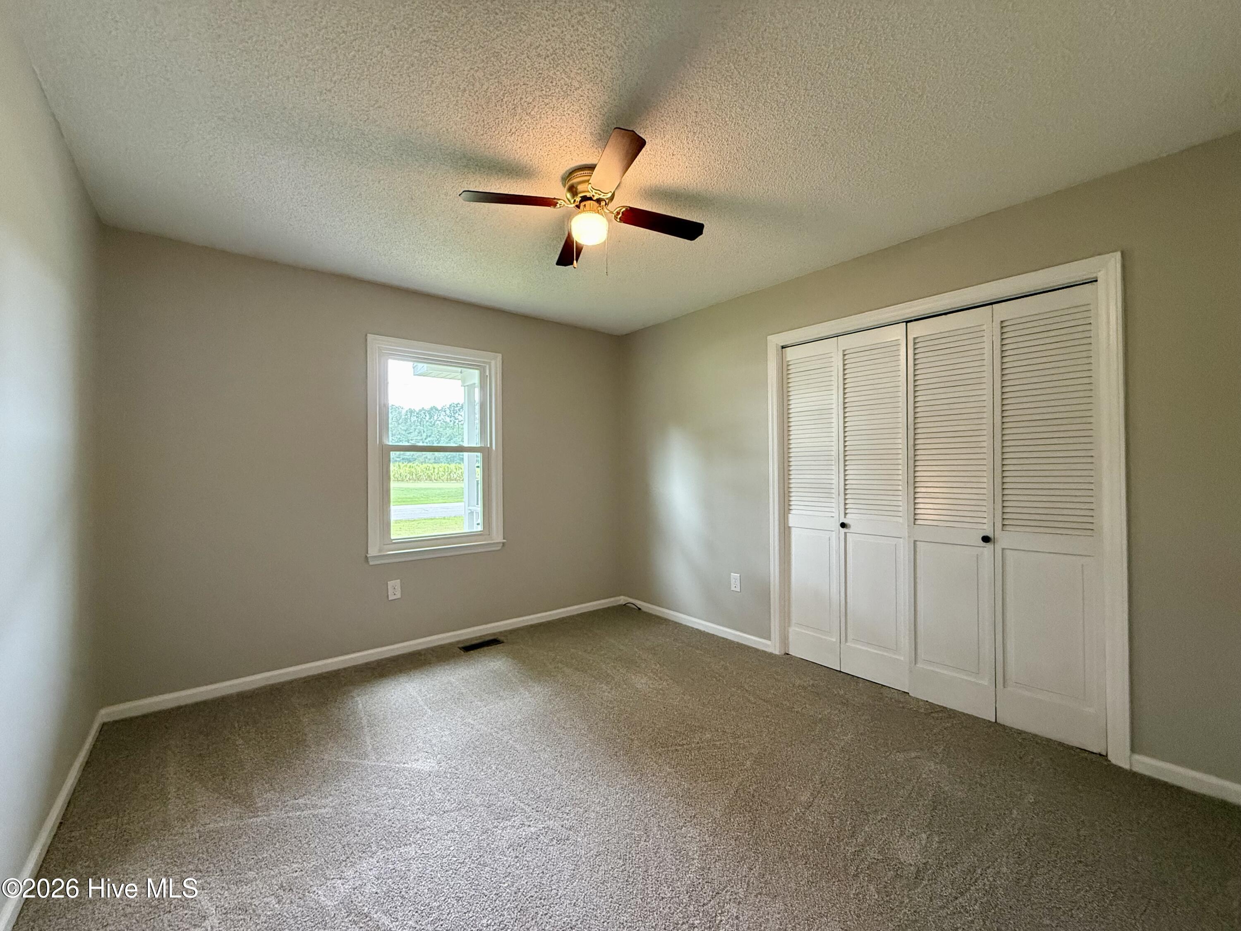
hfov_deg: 102.1
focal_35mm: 14
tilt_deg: +1.0
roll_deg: +0.5
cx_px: 620
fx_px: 502
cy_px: 466
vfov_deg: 85.7
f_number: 2.2
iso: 500
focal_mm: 2.22
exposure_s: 1/120
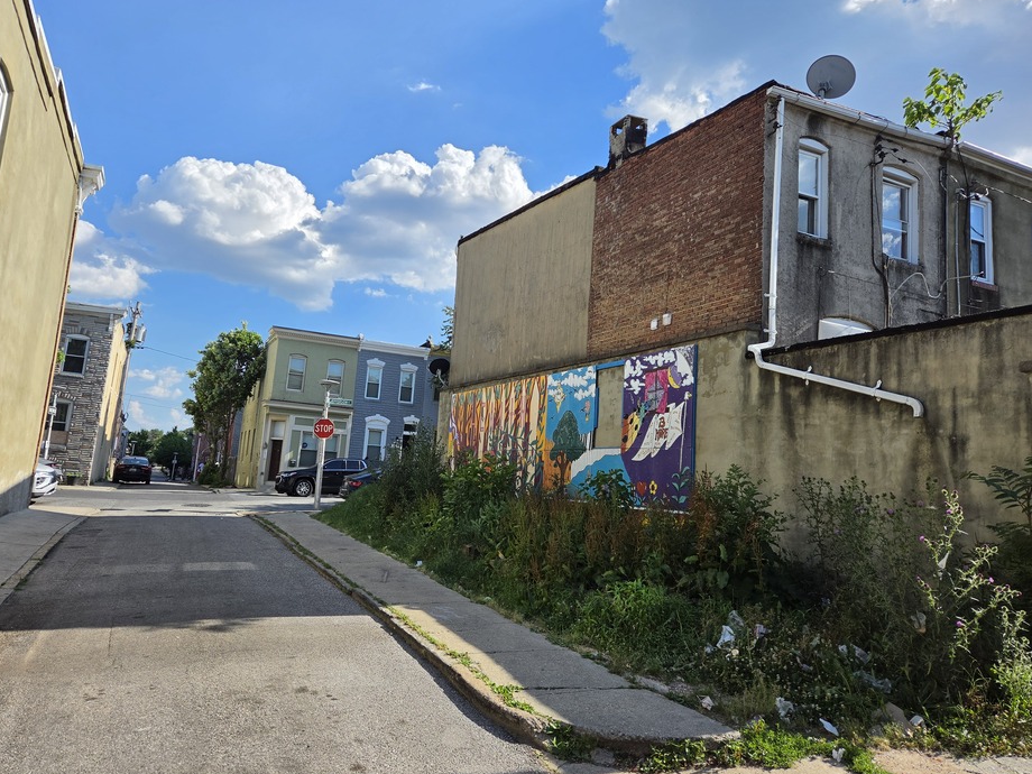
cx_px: 480
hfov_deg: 69.3
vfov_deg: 54.9
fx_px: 745
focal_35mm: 25
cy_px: 367
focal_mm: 5.4
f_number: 1.8
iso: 80
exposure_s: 1/5479
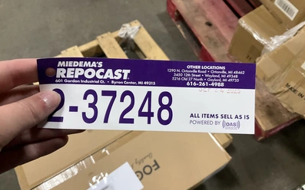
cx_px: 153
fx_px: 258
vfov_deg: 40.6
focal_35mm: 31
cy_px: 93
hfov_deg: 61.2
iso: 160
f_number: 1.8
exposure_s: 1/60
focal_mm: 3
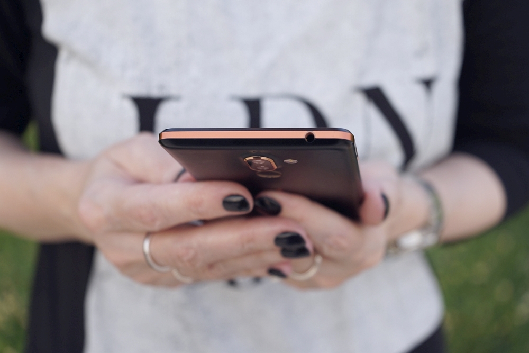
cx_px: 264
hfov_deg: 38.2
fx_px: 764
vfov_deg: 26.0
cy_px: 176
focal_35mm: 52
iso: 160
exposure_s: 1/160
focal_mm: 52
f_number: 4.5
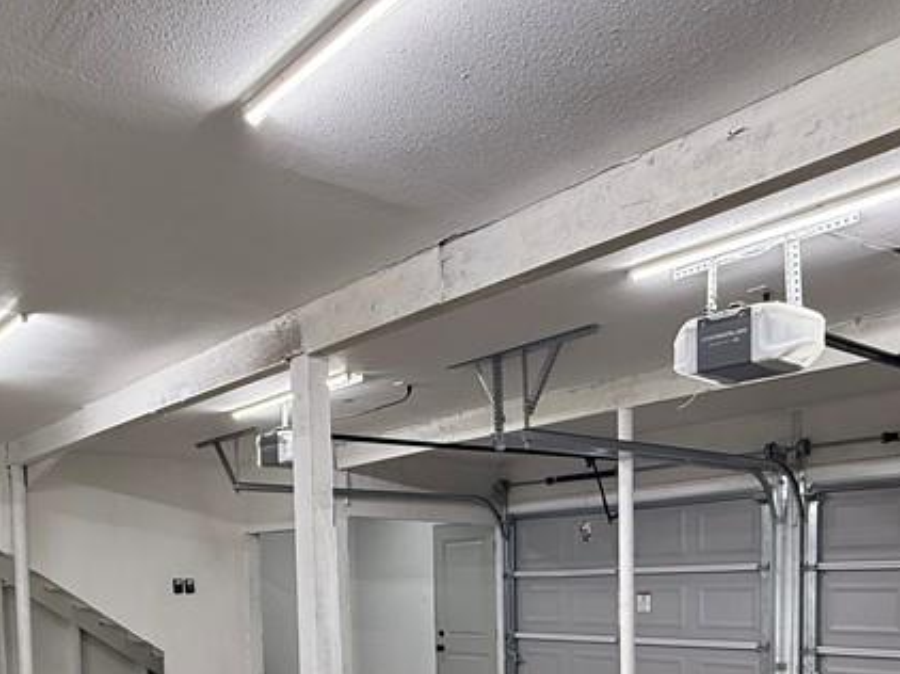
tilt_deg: -3.1
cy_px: 629
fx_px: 883
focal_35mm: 34
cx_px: 437
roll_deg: +1.0
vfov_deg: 38.4
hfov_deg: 54.0
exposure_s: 1/120
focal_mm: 2.22
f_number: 2.2
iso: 160
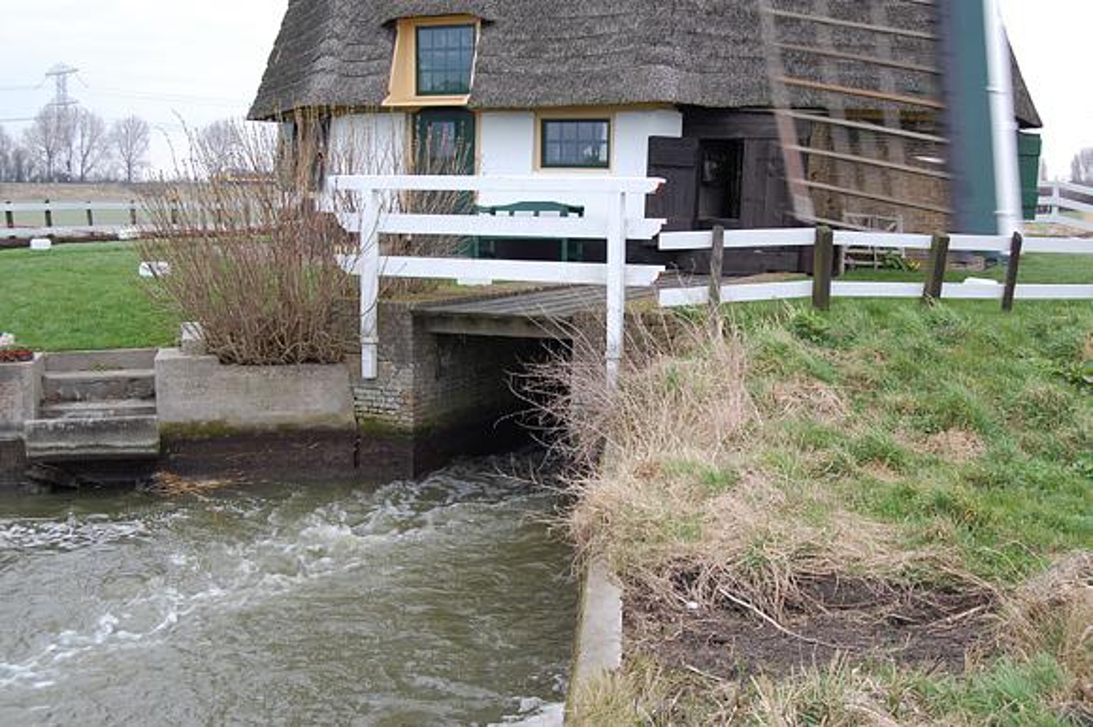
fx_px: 1456
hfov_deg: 41.1
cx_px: 546
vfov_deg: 28.0
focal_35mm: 48
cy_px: 364
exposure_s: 1/100
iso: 400
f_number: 9
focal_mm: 32
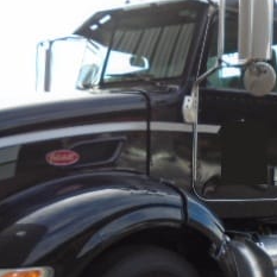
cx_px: 207
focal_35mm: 63
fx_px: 570
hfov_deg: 26.9
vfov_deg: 27.1
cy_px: 185
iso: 100
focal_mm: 4.6
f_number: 3.2
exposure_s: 1/320
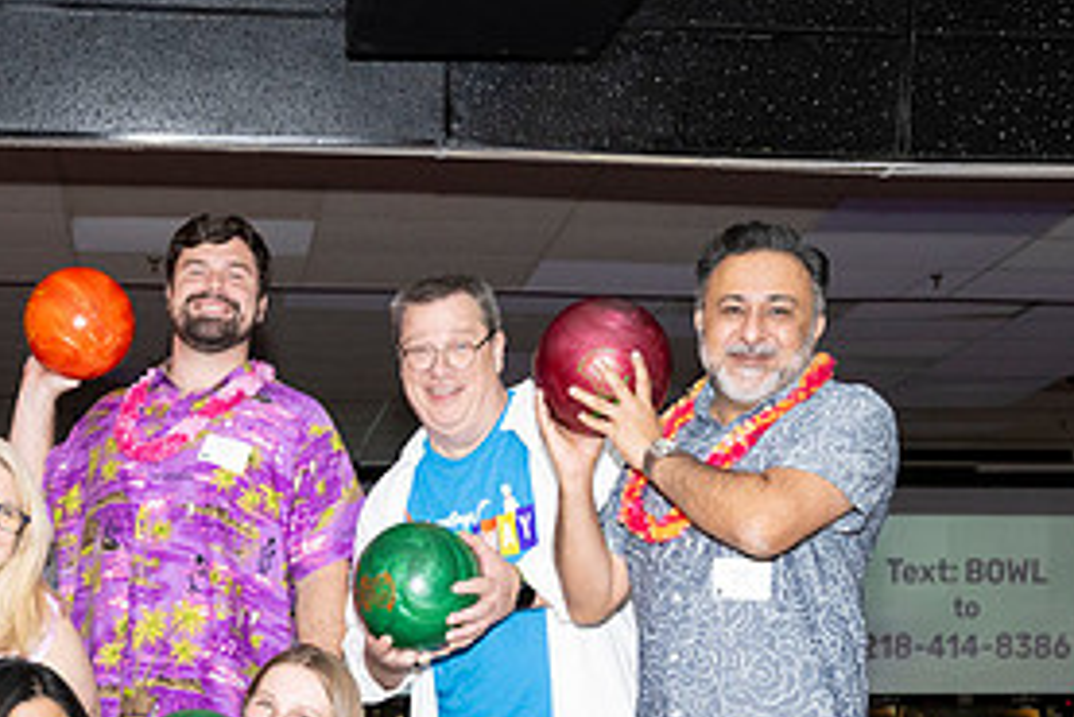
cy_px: 746
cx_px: 330
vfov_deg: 19.6
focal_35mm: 67
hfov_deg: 29.8
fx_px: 2000
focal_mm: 32
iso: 1600
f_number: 5.6
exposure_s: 1/100
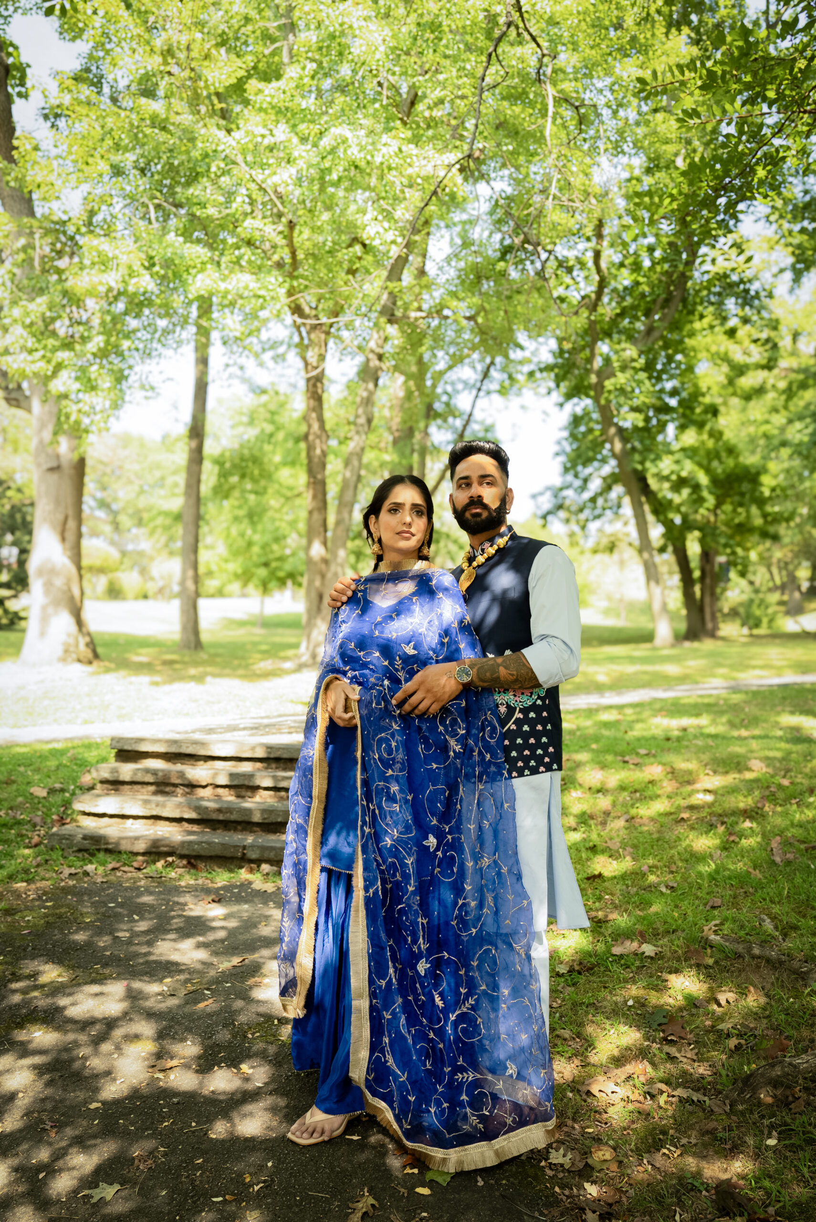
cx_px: 408
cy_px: 611
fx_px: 815
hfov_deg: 53.2
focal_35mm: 24
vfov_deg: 73.7
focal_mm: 24
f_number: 4
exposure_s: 1/125
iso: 250
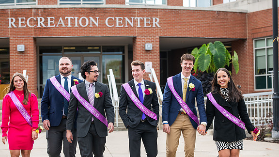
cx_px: 139
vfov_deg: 12.7
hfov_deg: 22.5
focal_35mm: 95
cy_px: 85
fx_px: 703
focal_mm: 90
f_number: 4.5
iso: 250
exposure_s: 1/400
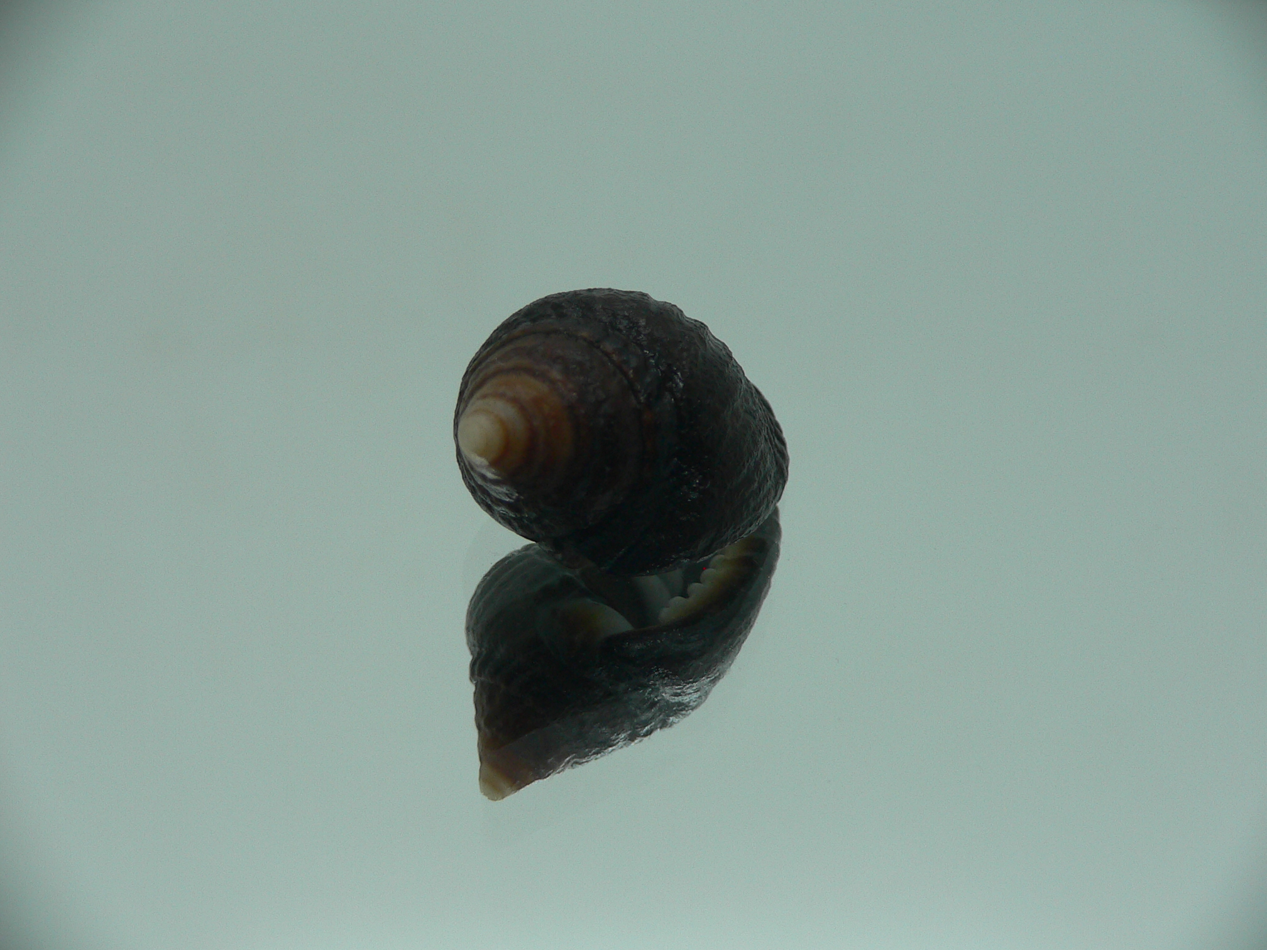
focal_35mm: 35
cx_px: 634
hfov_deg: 52.6
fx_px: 1281
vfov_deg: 40.7
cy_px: 475
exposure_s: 1/60
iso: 80
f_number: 2.8
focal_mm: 4.6
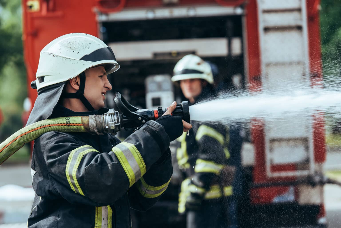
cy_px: 114
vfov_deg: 8.9
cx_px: 170
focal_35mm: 155
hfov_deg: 13.2
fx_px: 1469
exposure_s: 1/400
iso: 100
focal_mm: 155
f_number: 4.5
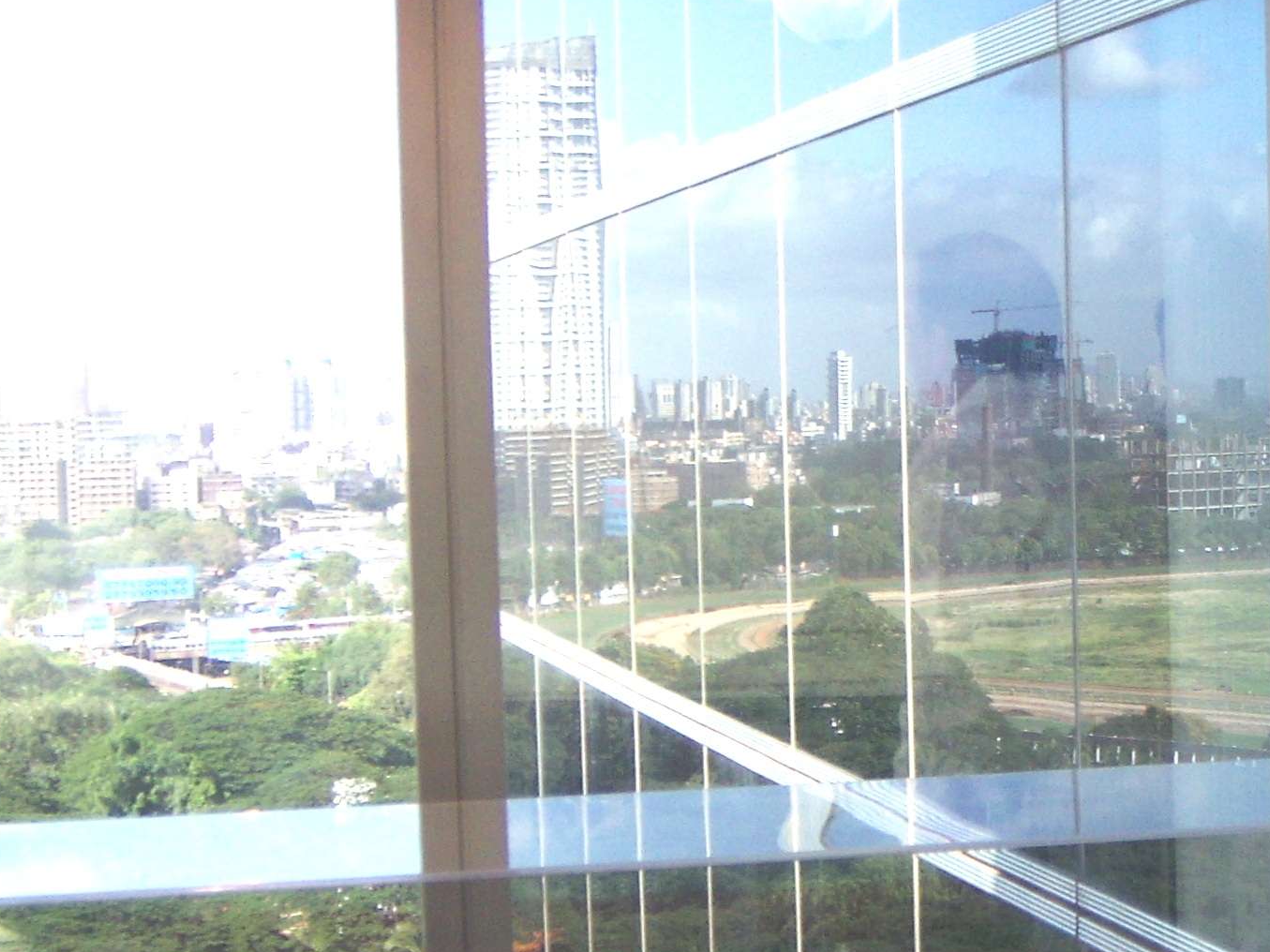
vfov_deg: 18.6
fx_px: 2898
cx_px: 1201
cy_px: 602
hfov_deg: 23.9
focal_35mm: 79
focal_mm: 6.4
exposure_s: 1/41.5
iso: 64
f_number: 3.5
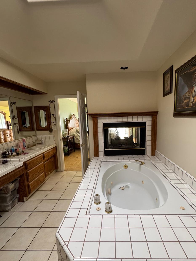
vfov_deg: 91.0
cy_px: 137
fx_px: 128
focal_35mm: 17
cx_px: 108
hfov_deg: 74.5
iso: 200
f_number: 2.2
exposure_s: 1/99
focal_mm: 2.22
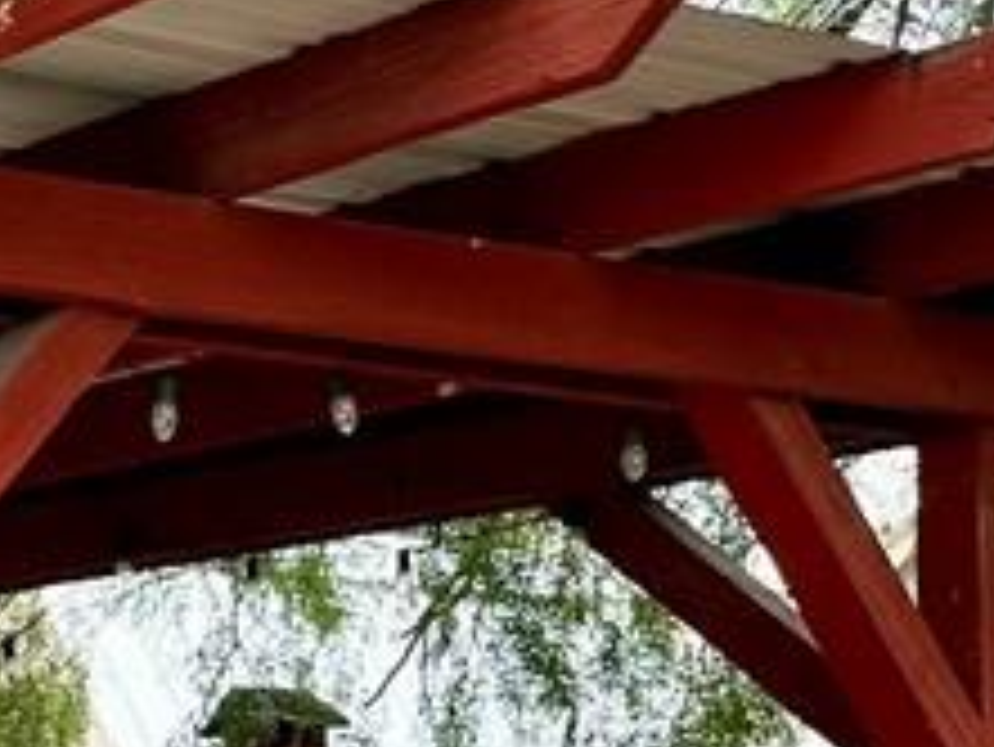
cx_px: -1237
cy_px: 1053
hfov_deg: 13.8
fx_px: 3189
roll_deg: -0.2
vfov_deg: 12.8
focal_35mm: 111
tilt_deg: +1.4
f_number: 1.78
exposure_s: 1/836
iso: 80
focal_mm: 6.86
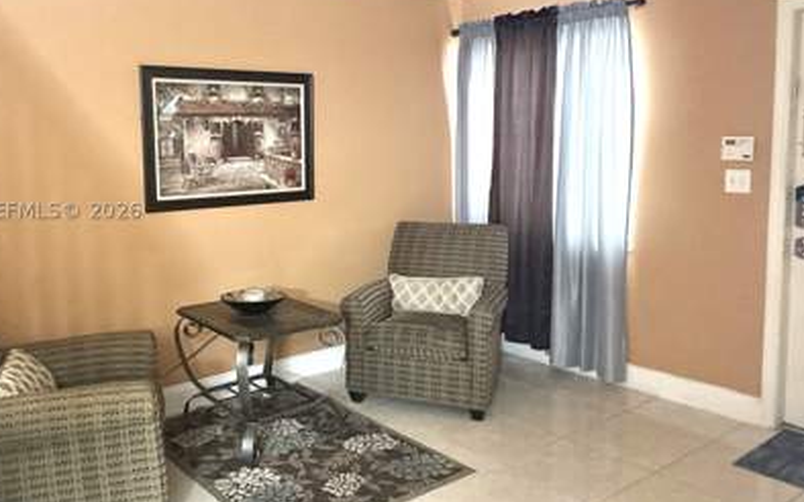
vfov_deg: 40.5
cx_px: 329
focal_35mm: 31
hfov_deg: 60.8
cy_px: 210
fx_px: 679
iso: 1600
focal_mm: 6.76
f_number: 1.78
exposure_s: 1/30
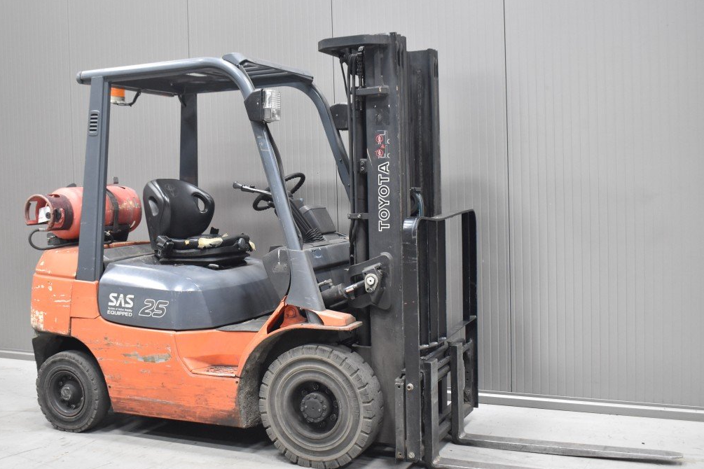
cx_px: 288
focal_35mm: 43
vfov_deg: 31.2
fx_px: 841
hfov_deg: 45.2
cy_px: 232
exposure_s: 1/30
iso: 1600
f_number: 4.5
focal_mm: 24
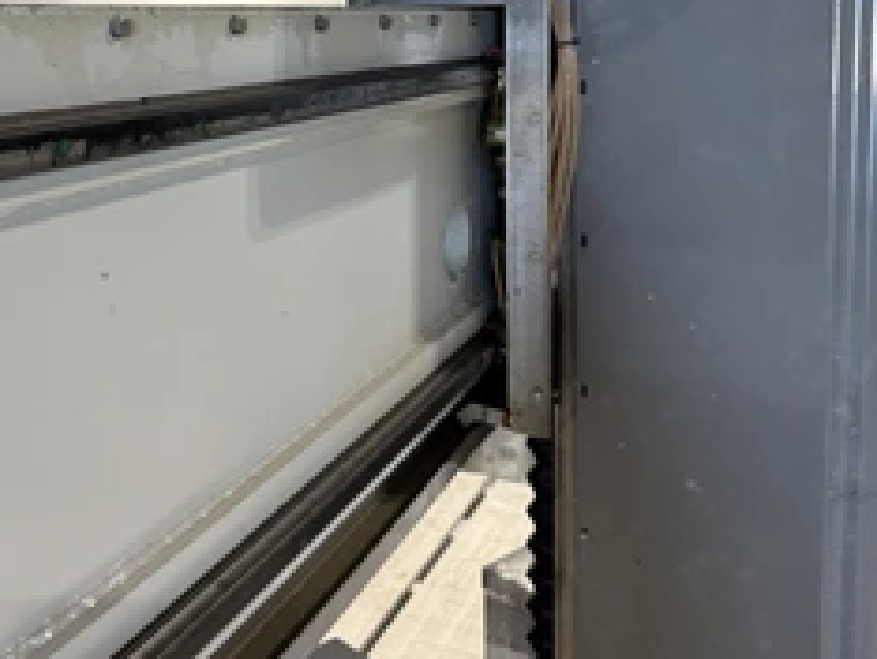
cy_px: 116
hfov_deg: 45.1
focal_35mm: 41
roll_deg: +1.5
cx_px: 300
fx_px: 1040
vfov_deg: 34.0
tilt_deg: -5.1
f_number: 1.78
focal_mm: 6.76
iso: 200
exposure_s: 1/113
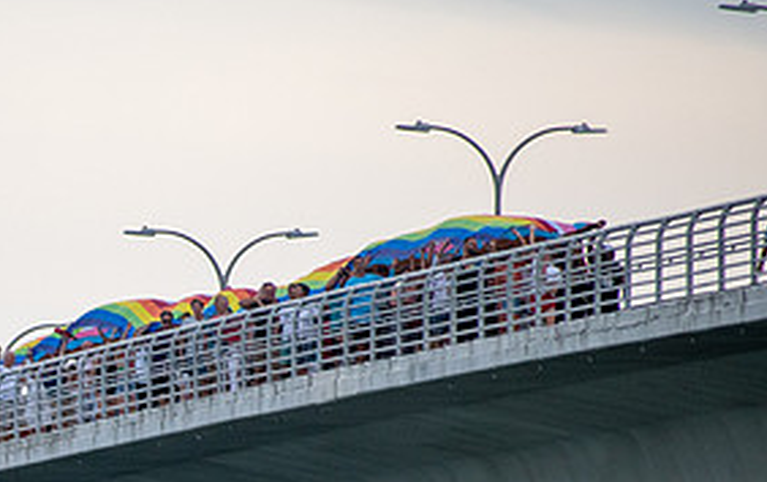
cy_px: 494
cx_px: 35
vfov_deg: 1.4
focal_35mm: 942
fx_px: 19714
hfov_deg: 2.2
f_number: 6.3
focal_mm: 300
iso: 800
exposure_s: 1/800
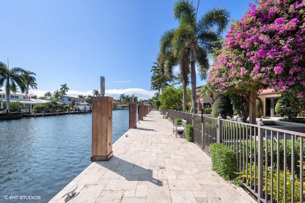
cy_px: 102
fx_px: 144
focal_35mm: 17
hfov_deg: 93.3
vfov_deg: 70.5
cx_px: 152
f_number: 8
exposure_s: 1/800
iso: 250
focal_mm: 17
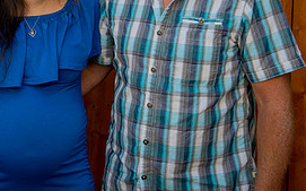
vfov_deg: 13.5
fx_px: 800
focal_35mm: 96
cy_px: 31
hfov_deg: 21.2
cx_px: 33
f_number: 4
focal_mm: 44
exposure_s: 1/320
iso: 125
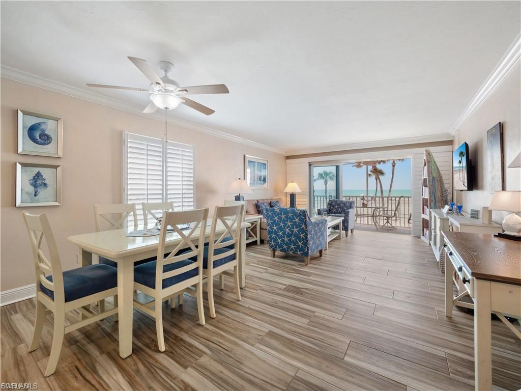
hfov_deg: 102.1
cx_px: 260
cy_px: 196
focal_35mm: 14
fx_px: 211
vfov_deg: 85.7
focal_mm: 7
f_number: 7.1
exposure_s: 1/15
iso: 200
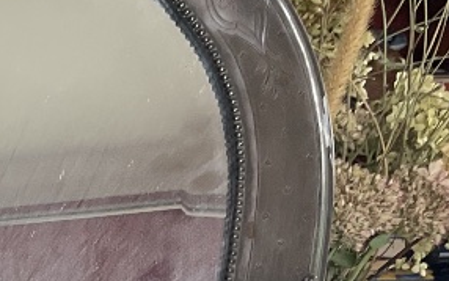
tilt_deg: -22.3
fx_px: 1579
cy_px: 397
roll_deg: -5.0
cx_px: -126
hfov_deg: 15.4
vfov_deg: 9.9
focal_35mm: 129
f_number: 1.8
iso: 32
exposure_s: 1/60
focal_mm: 3
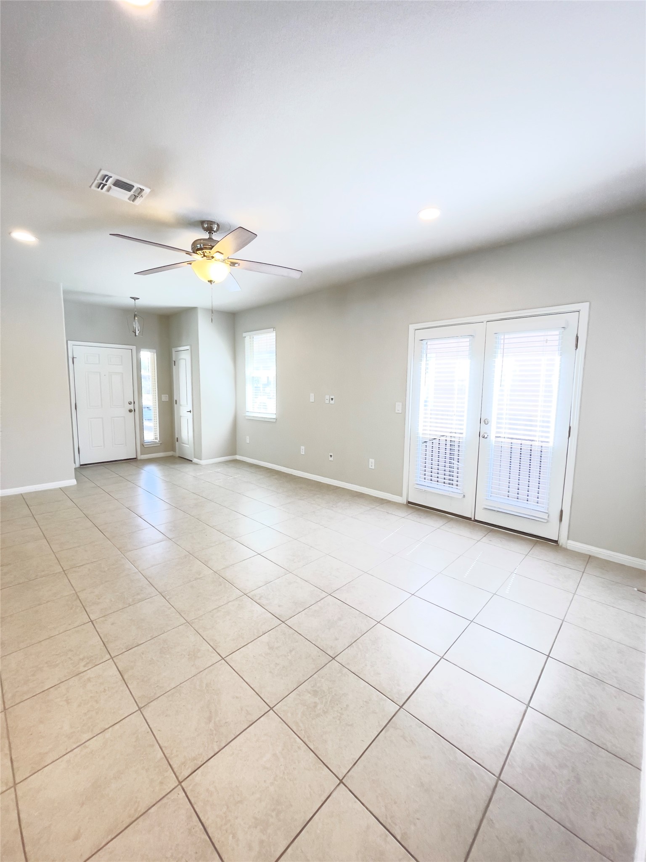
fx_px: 323
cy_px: 431
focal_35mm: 13
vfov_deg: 106.2
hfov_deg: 89.9
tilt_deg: -7.2
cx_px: 323
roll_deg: -1.2
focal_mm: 1.54
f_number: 2.4
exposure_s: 1/120
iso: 250
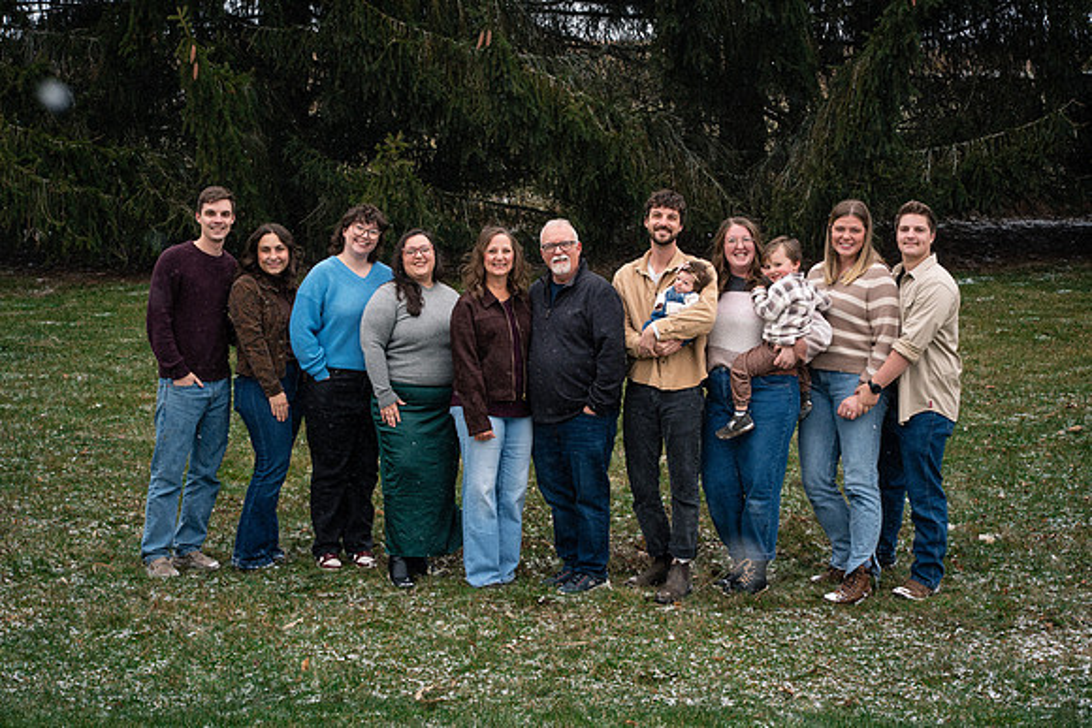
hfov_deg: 23.9
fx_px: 2579
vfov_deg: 16.1
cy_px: 364
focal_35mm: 85
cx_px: 546
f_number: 8
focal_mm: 85
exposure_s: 1/250
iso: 500
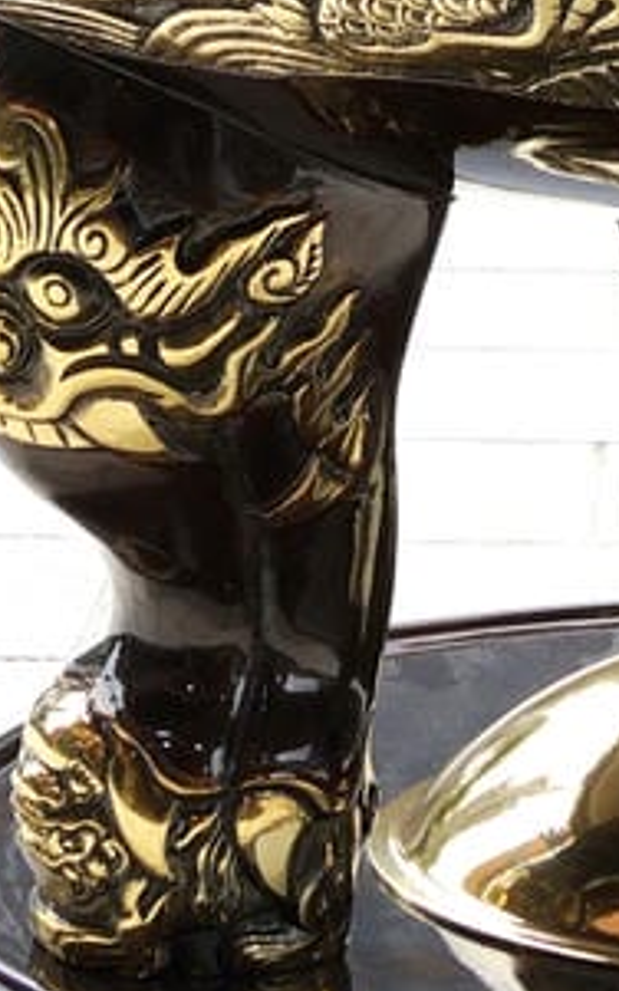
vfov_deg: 9.2
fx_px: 5752
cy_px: -1067
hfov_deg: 6.1
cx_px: 876
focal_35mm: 213
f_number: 8
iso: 100
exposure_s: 1/250
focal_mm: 35
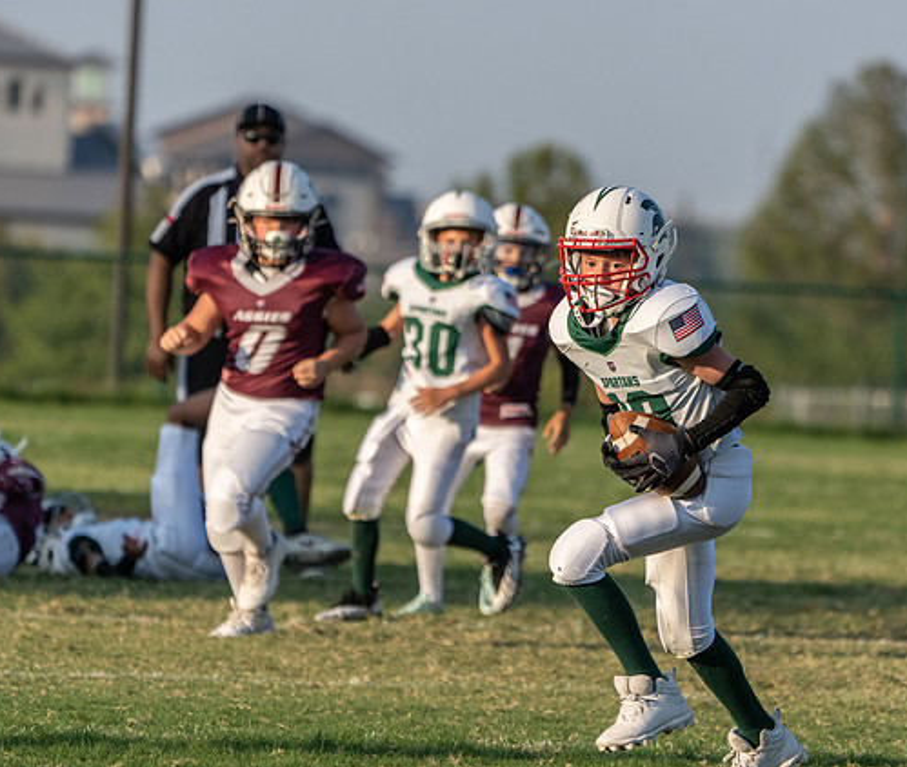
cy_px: 465
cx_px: 602
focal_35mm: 462
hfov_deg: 4.1
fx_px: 12683
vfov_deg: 3.5
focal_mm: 300
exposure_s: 1/1600
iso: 400
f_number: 5.6
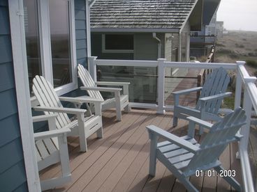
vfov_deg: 37.7
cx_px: 128
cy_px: 96
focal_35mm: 38
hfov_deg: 49.0
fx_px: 282
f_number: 2.8
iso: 50
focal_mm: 6
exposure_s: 1/750
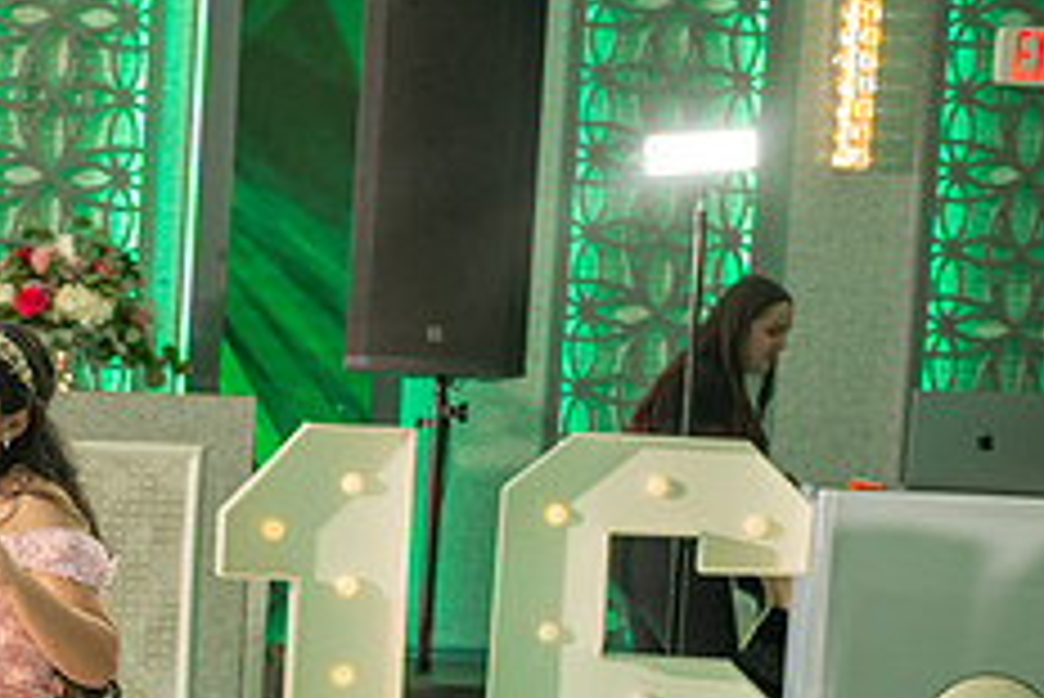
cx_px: -256
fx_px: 3627
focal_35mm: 125
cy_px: 822
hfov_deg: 15.7
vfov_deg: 10.8
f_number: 3.5
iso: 640
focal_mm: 50
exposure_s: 1/160
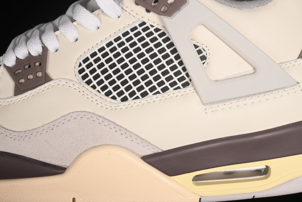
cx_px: 151
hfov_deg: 27.0
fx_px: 629
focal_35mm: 75
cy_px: 101
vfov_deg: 18.2
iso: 160
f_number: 7.1
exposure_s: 1/80
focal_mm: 50
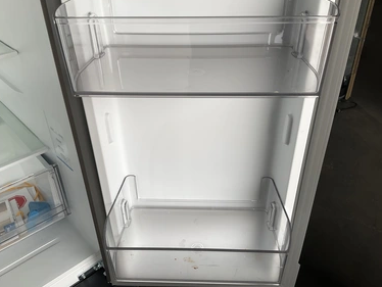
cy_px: 140
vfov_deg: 45.5
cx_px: 191
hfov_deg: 58.3
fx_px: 342
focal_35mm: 31
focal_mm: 3
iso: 25
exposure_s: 1/316
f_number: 1.8
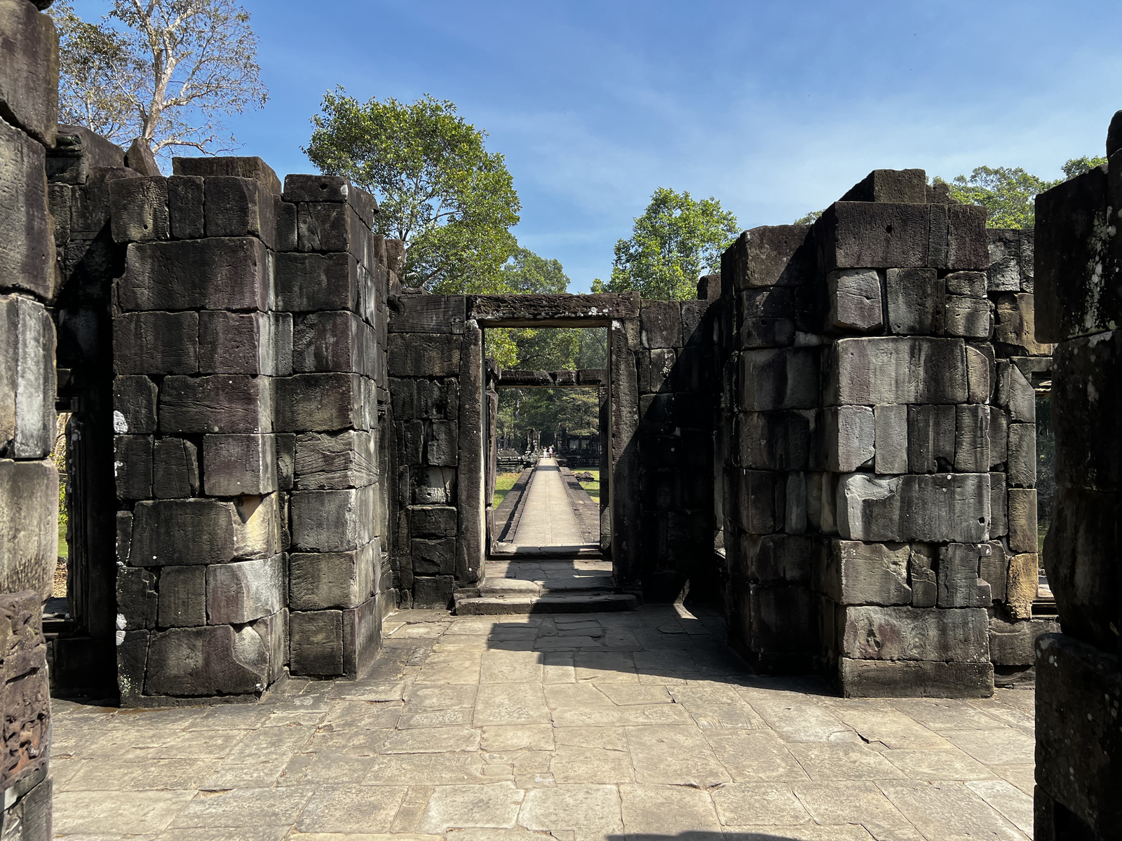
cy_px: 420
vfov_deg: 53.1
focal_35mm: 26
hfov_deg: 67.3
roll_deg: +0.9
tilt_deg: +0.8
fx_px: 843
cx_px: 561
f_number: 1.5
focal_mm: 5.7
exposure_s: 1/2083
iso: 50
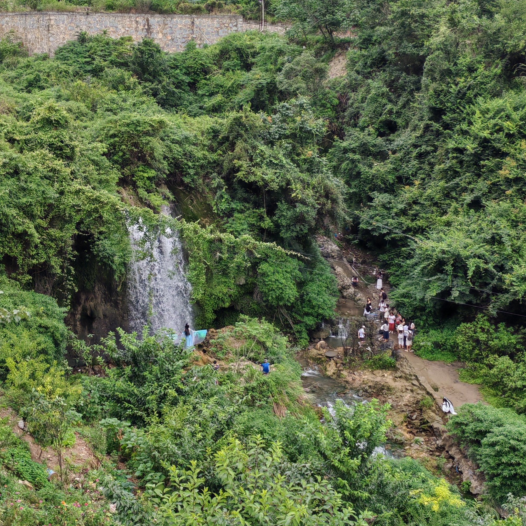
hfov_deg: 31.6
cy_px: 223
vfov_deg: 31.6
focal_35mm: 54
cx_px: 267
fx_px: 928
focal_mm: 5.52
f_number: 1.95
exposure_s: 1/455
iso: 50
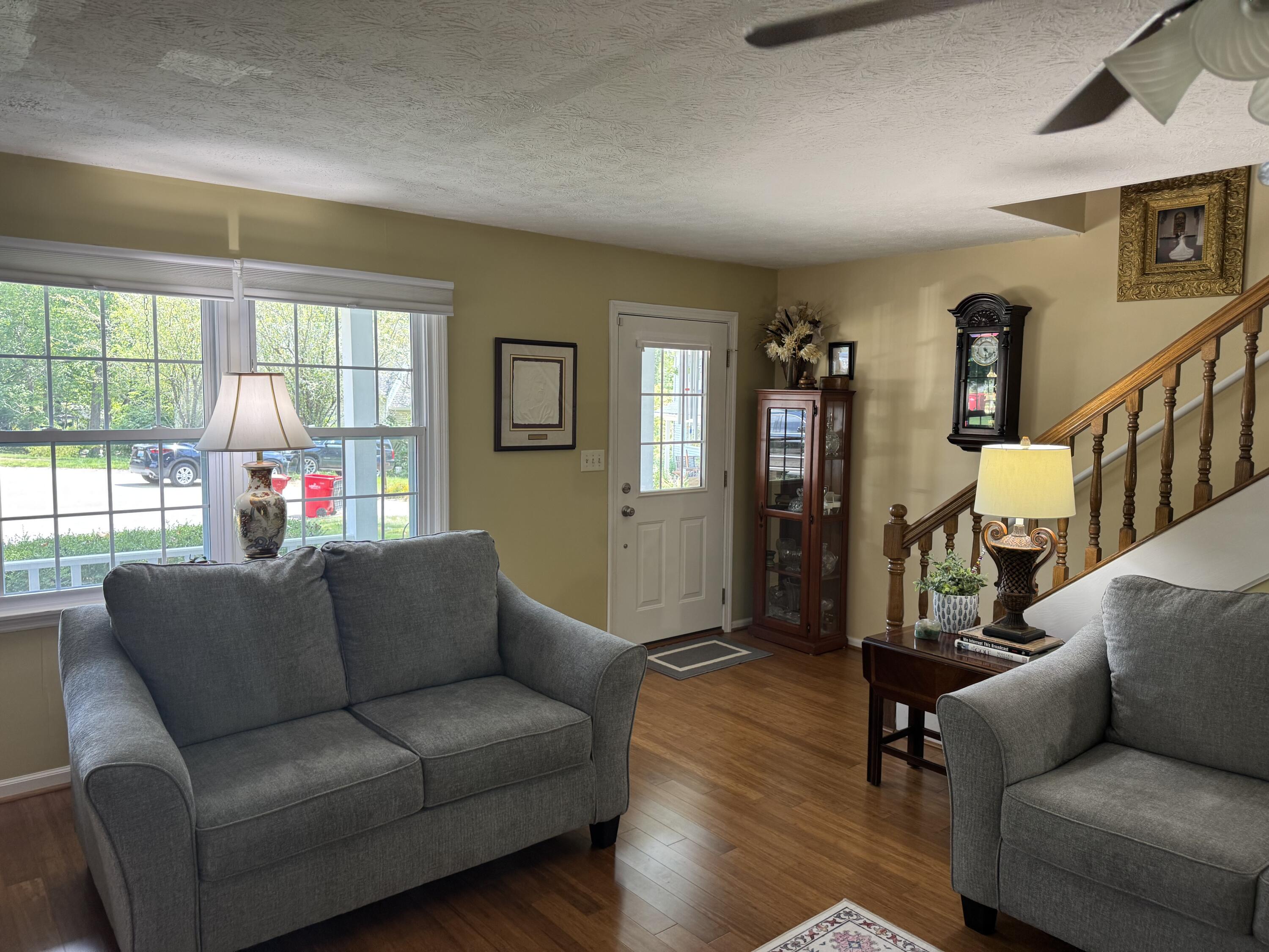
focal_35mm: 24
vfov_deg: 56.8
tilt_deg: -5.5
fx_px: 880
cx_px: 634
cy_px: 476
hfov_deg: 71.6
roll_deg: +0.0
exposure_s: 1/60
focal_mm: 6.76
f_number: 1.78
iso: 125
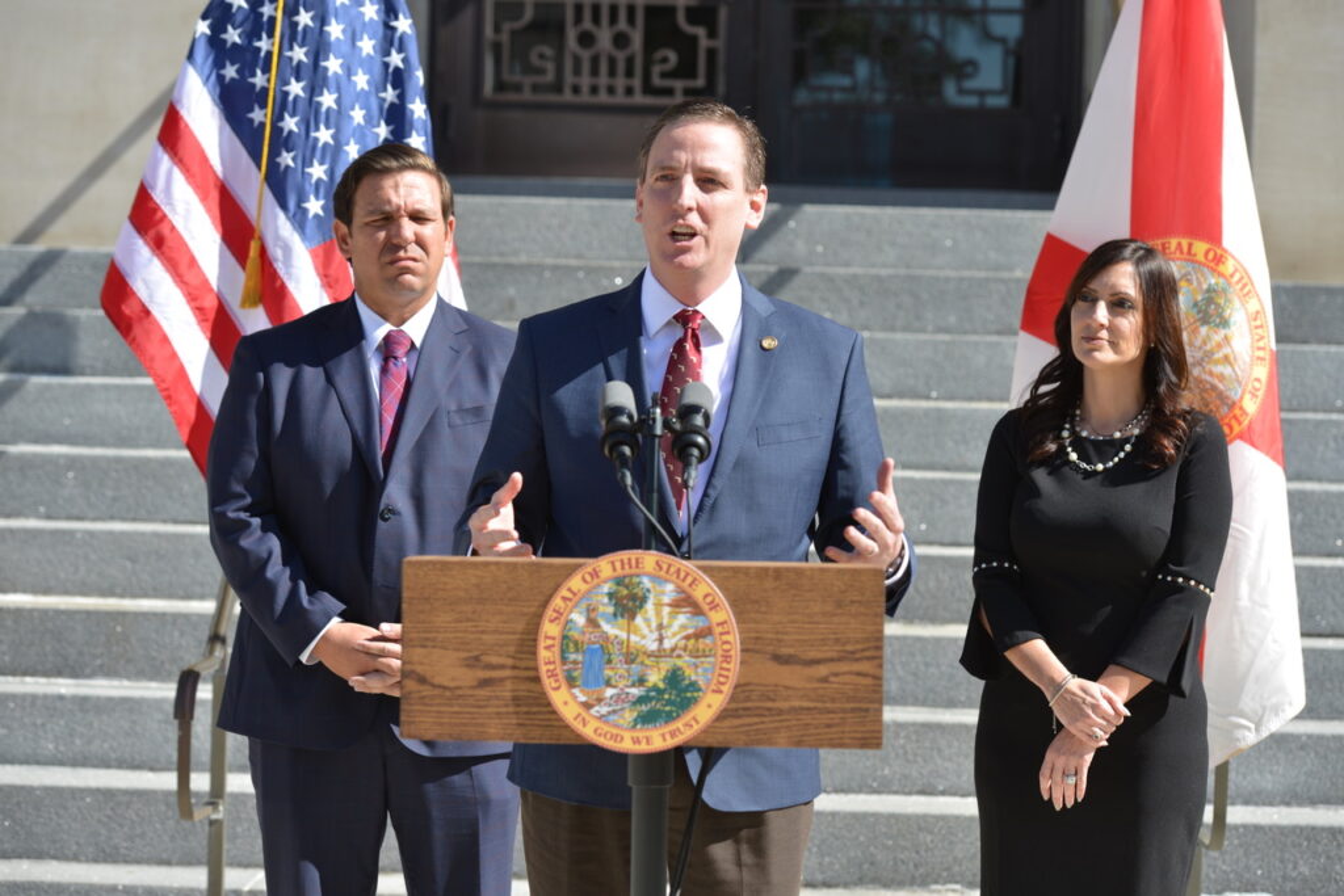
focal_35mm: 110
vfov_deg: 12.5
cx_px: 672
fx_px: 4107
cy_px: 448
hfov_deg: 18.6
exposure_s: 1/500
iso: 100
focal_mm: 110
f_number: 5
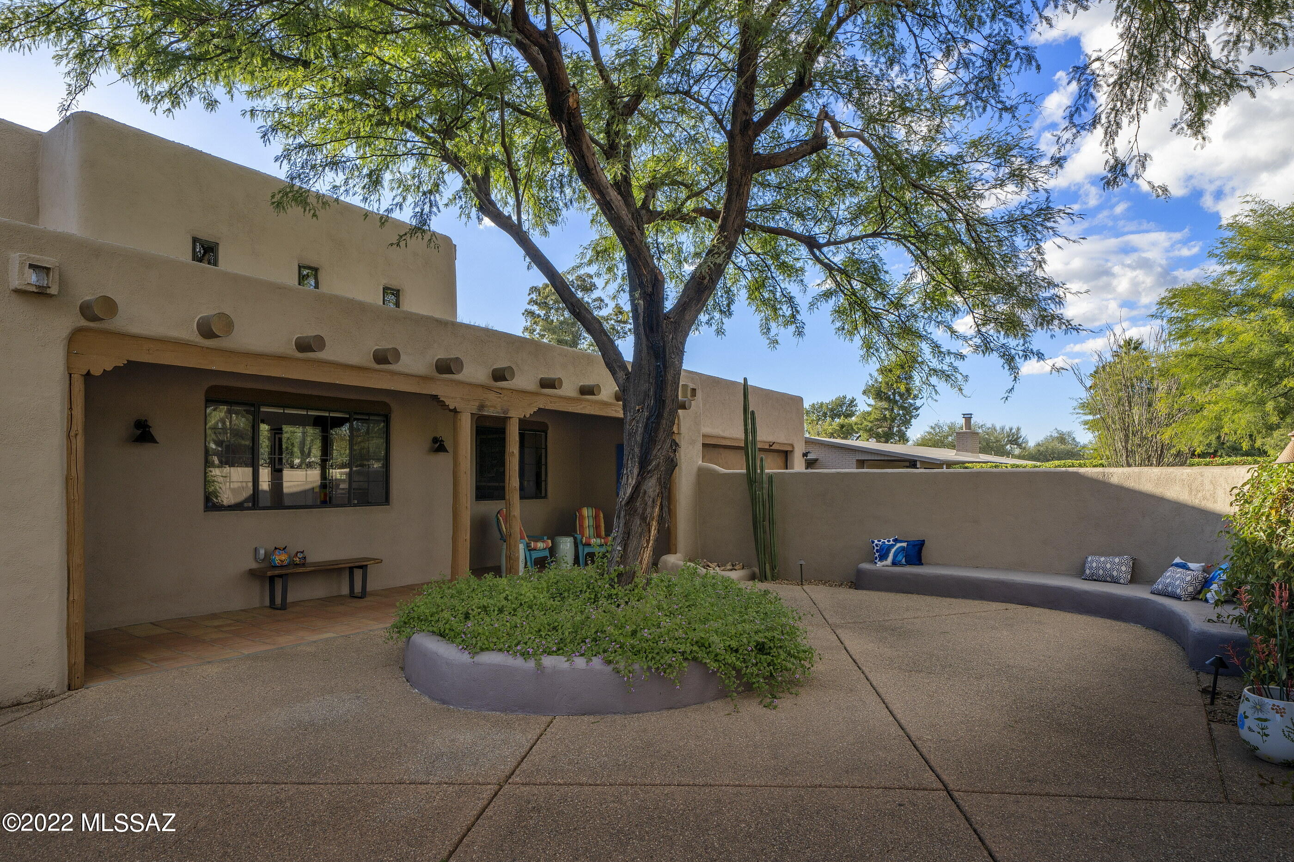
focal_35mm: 19
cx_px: 647
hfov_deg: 86.9
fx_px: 683
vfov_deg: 64.5
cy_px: 431
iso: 100
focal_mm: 19
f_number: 9
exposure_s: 1/100
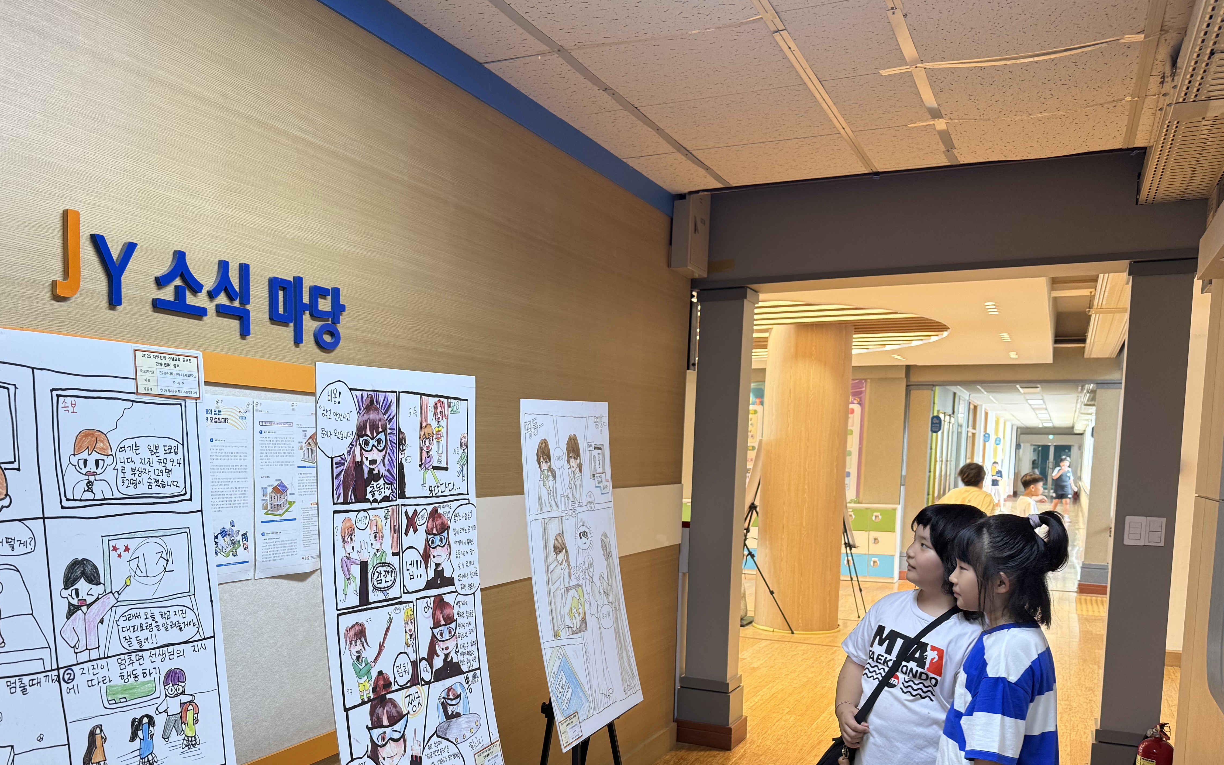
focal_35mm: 32
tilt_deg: -5.3
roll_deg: -1.1
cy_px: 551
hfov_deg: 59.1
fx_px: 1067
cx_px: 479
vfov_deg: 38.6
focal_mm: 6.76
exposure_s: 1/60
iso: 125
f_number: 1.78
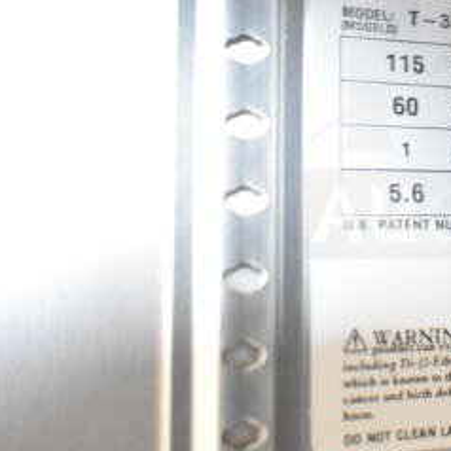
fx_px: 1253
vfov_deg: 20.2
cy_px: 109
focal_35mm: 85
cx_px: 510
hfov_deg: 19.5
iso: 10000
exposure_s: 1/40
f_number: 4
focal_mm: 26
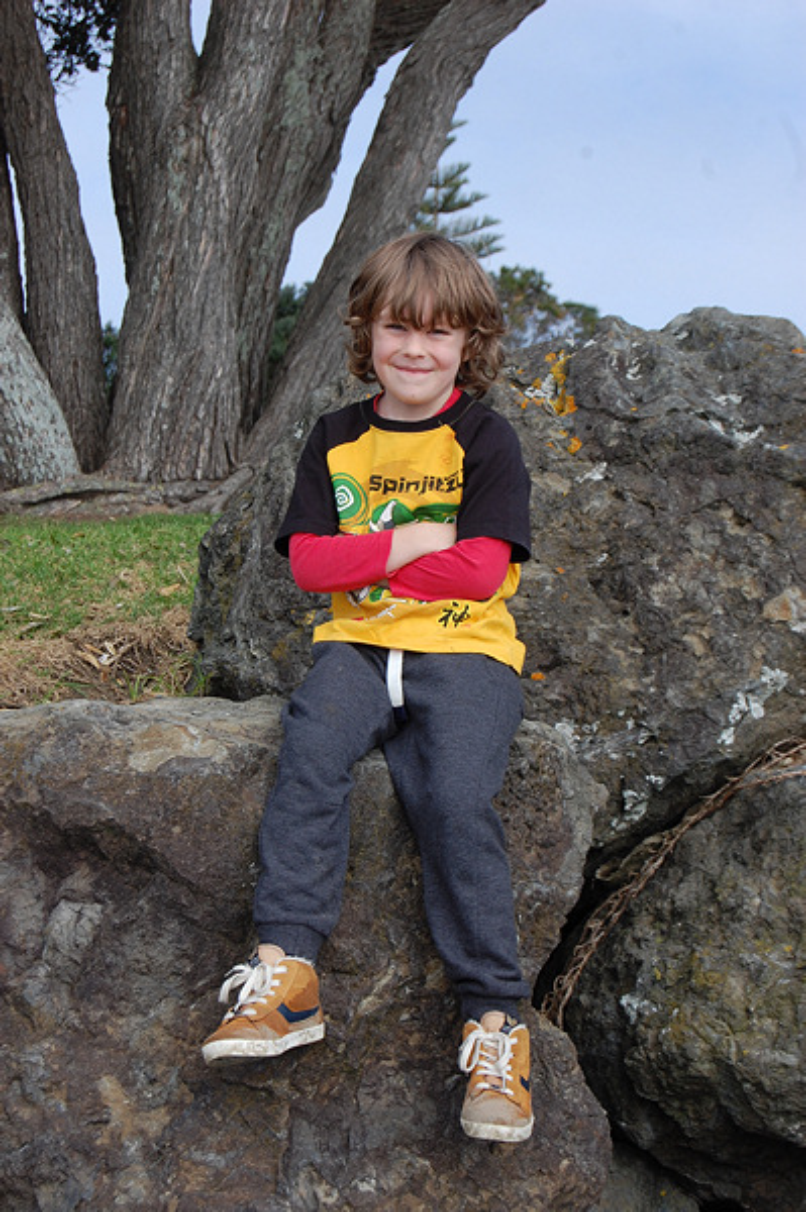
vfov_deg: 24.6
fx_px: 2775
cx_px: 403
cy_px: 606
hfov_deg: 16.5
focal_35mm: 82
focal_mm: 55
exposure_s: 1/250
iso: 200
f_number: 8
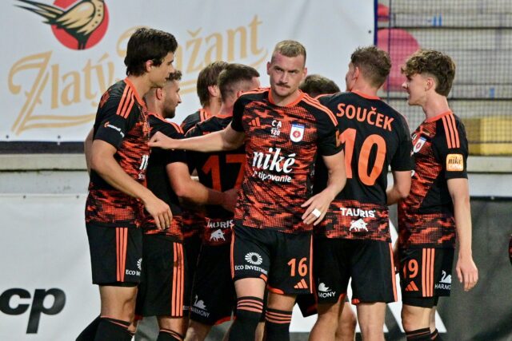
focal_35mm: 600
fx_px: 8535
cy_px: 170
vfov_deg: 2.3
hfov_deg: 3.4
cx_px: 256
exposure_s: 1/1250
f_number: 6.3
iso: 3200
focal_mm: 400
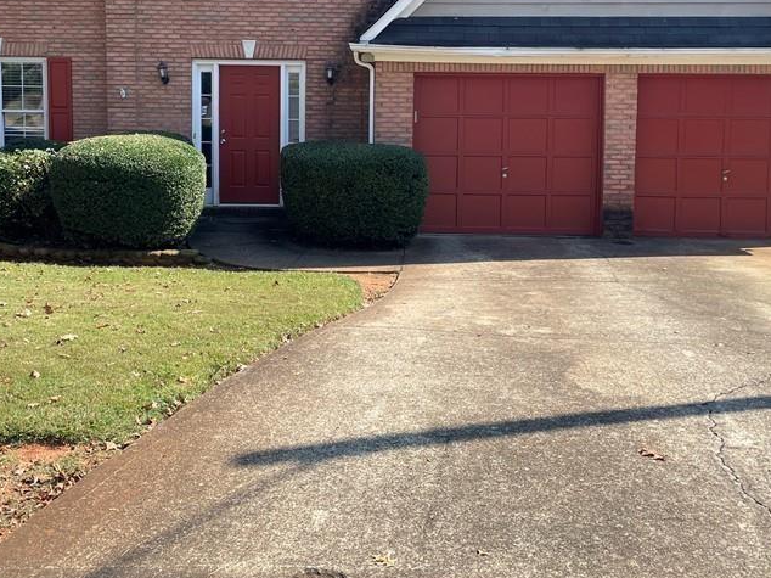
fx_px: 935
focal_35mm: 42
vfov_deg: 33.8
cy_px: 158
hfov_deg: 44.8
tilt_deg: -5.9
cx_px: 356
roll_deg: -0.4
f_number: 1.6
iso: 32
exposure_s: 1/1473
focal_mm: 4.2
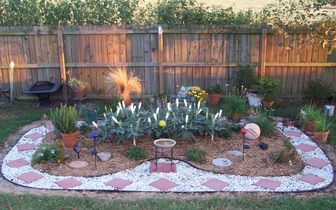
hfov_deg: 46.2
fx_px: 394
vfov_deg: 29.8
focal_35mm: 43
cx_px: 167
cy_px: 119
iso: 140
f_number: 2.8
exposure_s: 1/30
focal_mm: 6.7
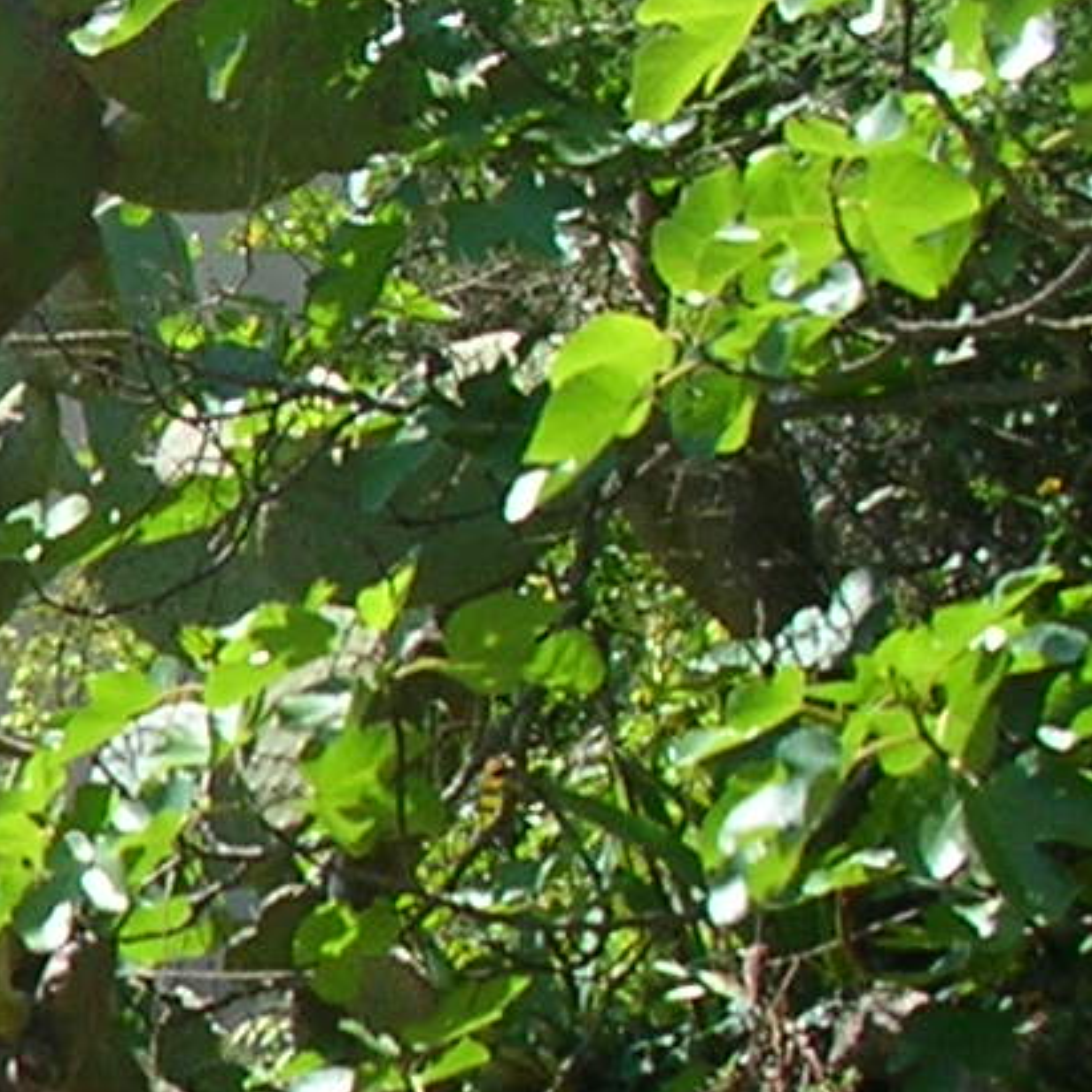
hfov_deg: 8.2
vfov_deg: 9.0
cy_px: 832
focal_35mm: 195
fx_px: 6960
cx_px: -1623
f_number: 8.5
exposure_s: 1/43.4
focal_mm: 5.8
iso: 50
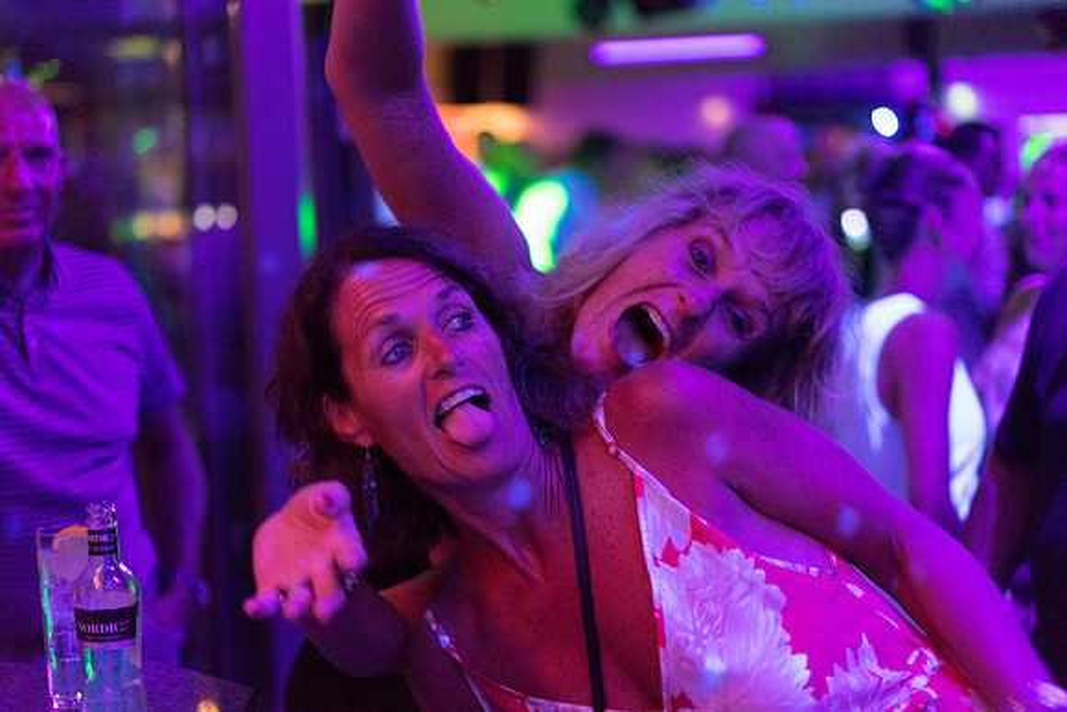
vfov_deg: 24.6
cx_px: 534
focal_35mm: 55
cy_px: 356
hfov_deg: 36.2
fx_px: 1630
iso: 6400
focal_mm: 55
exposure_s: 1/80
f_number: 2
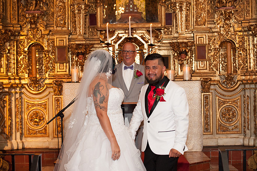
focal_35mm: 70
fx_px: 499
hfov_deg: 28.9
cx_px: 128
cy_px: 86
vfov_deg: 19.4
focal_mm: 70
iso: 2500
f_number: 3.5
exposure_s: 1/100
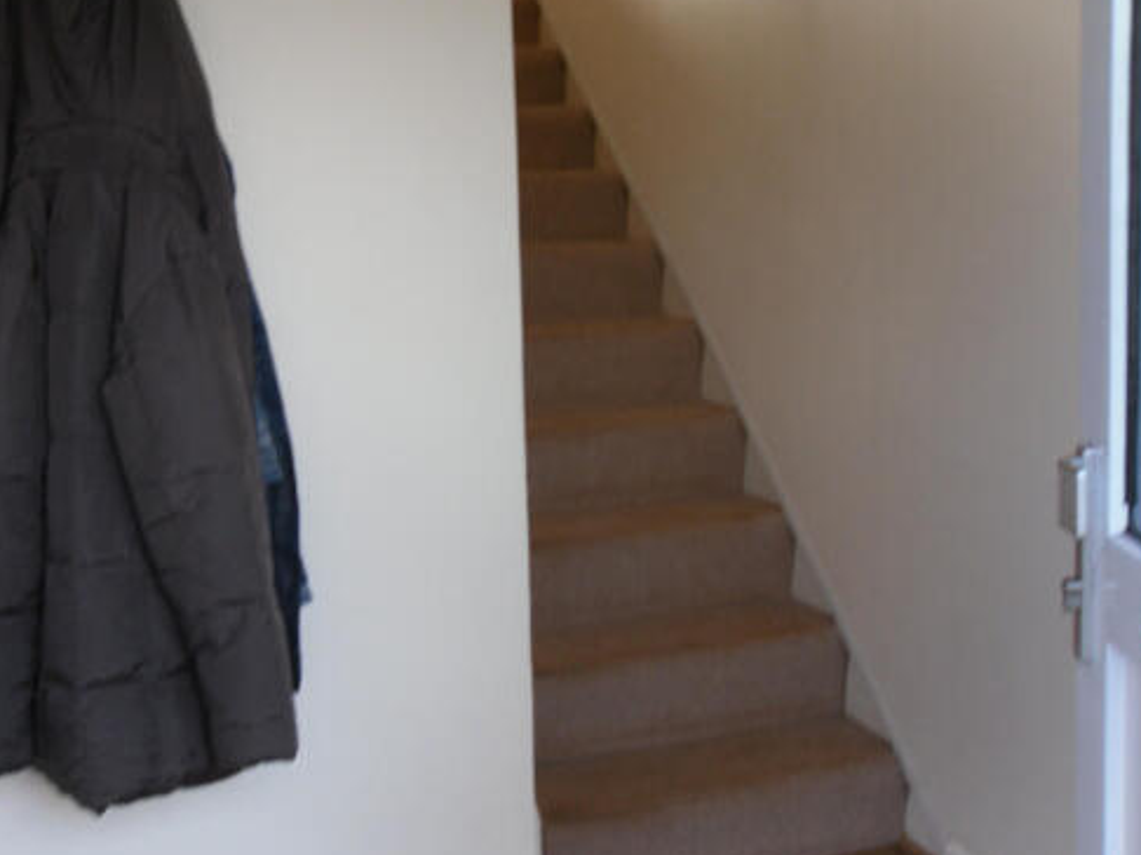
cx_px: 490
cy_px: 424
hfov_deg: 44.7
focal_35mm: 42
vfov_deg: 34.3
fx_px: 1384
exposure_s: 1/45
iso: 100
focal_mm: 6.3
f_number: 3.5
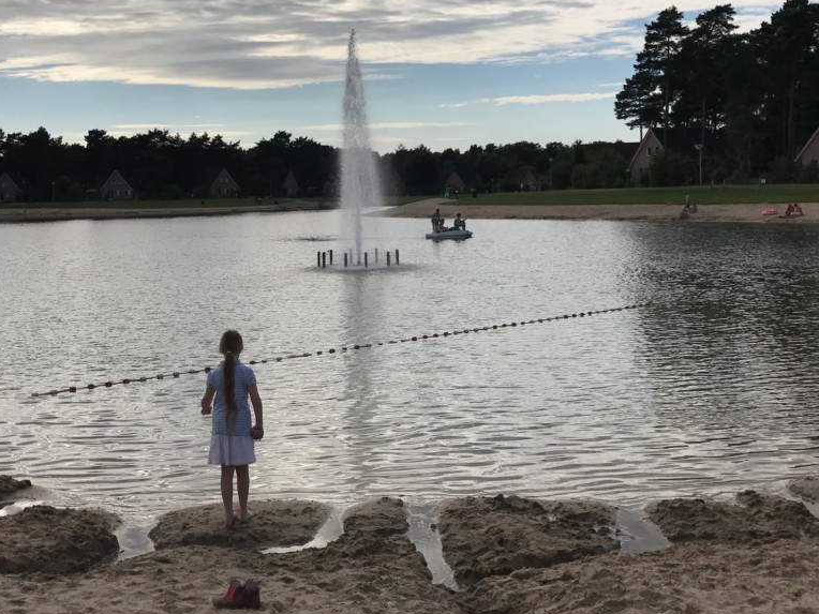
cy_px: 234
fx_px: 1041
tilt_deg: -1.2
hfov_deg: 42.9
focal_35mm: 44
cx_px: 382
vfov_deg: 32.7
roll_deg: +1.8
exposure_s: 1/7407
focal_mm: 3.99
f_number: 1.8
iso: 25
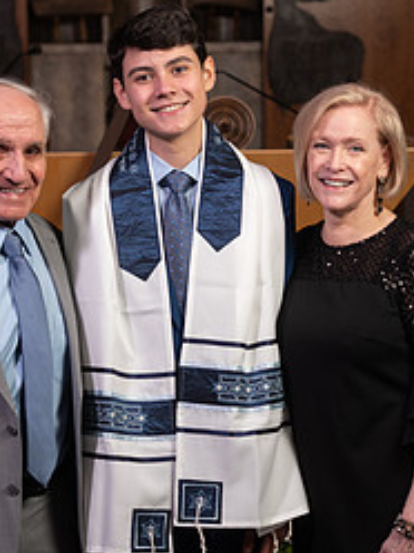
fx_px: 2392
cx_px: 183
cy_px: 326
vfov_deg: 13.2
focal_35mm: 150
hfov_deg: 9.9
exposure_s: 1/250
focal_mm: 86
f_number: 4
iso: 500
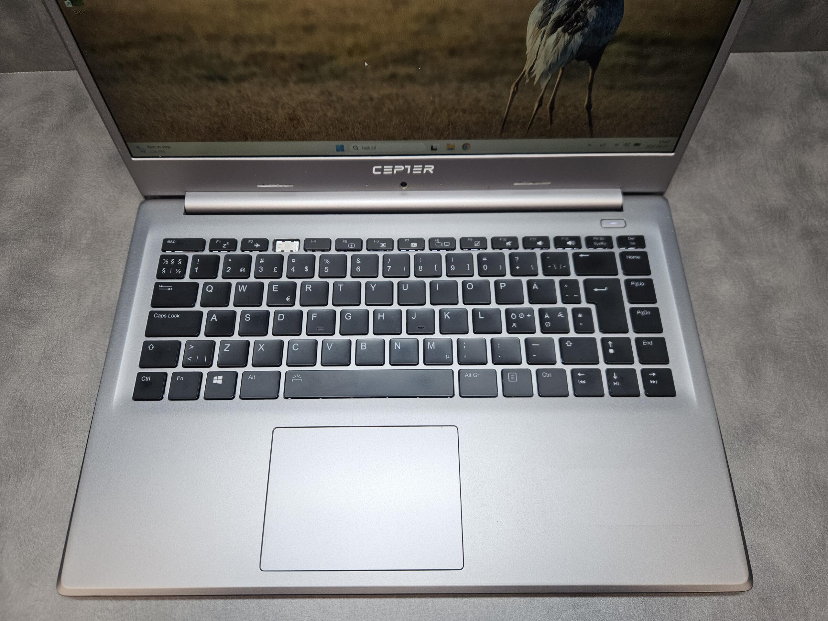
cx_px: 414
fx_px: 550
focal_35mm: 23
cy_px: 310
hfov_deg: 73.9
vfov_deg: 58.9
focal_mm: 5.4
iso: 200
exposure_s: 1/370
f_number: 1.8
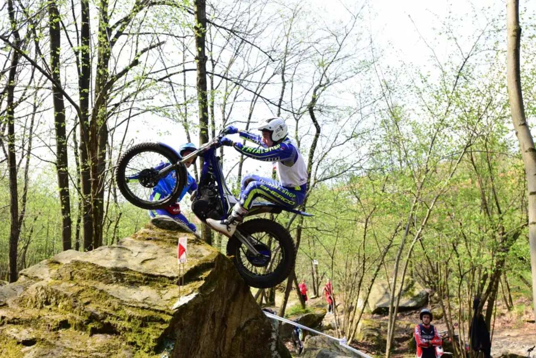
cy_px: 179
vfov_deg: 37.9
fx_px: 521
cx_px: 268
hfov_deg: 54.4
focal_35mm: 35
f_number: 4.5
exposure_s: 1/1000
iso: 640
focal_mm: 35
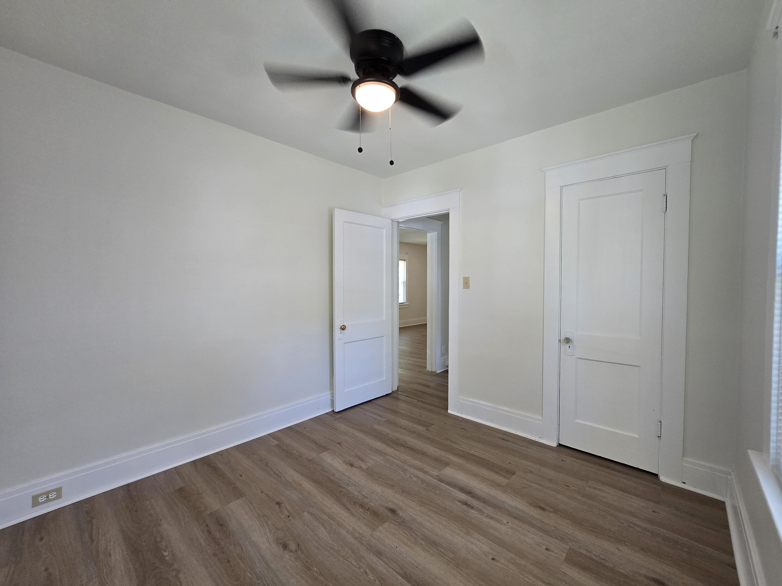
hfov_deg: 106.2
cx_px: 391
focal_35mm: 13
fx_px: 294
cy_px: 293
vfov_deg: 89.9
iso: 200
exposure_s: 1/60
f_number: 2.2
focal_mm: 2.2
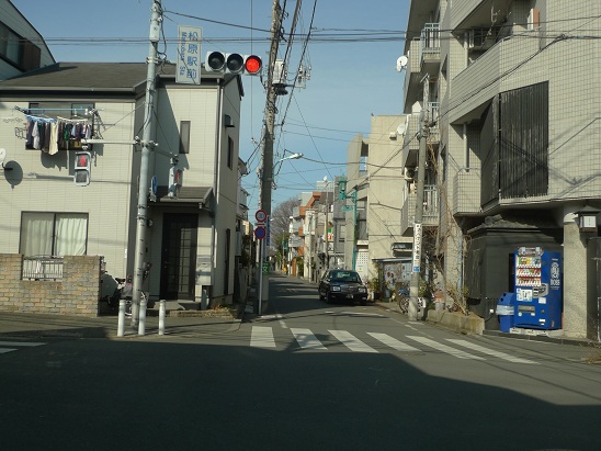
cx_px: 300
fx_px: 608
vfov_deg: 40.7
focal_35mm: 35
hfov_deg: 52.6
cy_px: 226
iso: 80
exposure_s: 1/2000
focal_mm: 7.4
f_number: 2.8
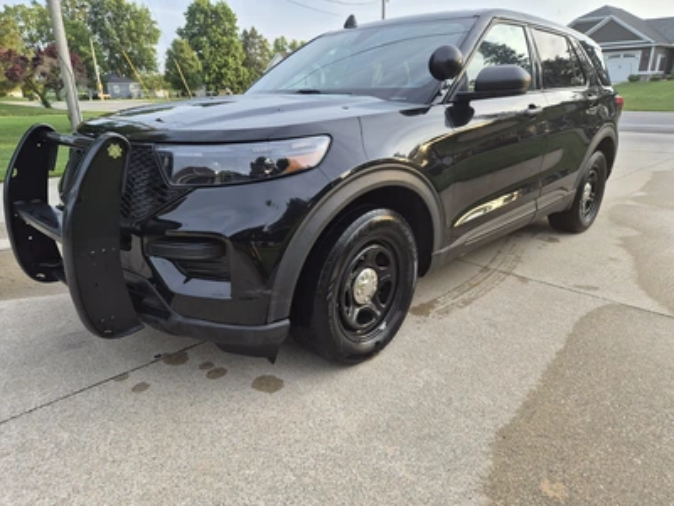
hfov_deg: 73.9
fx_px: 448
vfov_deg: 58.9
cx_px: 337
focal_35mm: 23
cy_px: 253
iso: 40
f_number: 1.8
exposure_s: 1/180
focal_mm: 5.4
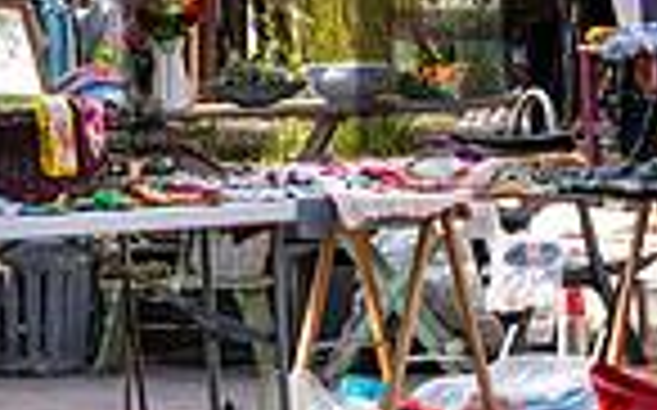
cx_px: -544
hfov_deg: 6.0
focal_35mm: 341
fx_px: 6101
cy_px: -187
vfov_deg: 3.8
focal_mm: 84
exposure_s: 1/800
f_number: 4
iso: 200
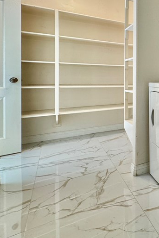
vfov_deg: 62.1
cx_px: 236
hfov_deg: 29.0
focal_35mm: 29
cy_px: 80
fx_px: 192
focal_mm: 2.22
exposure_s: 1/60
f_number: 2.2
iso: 250
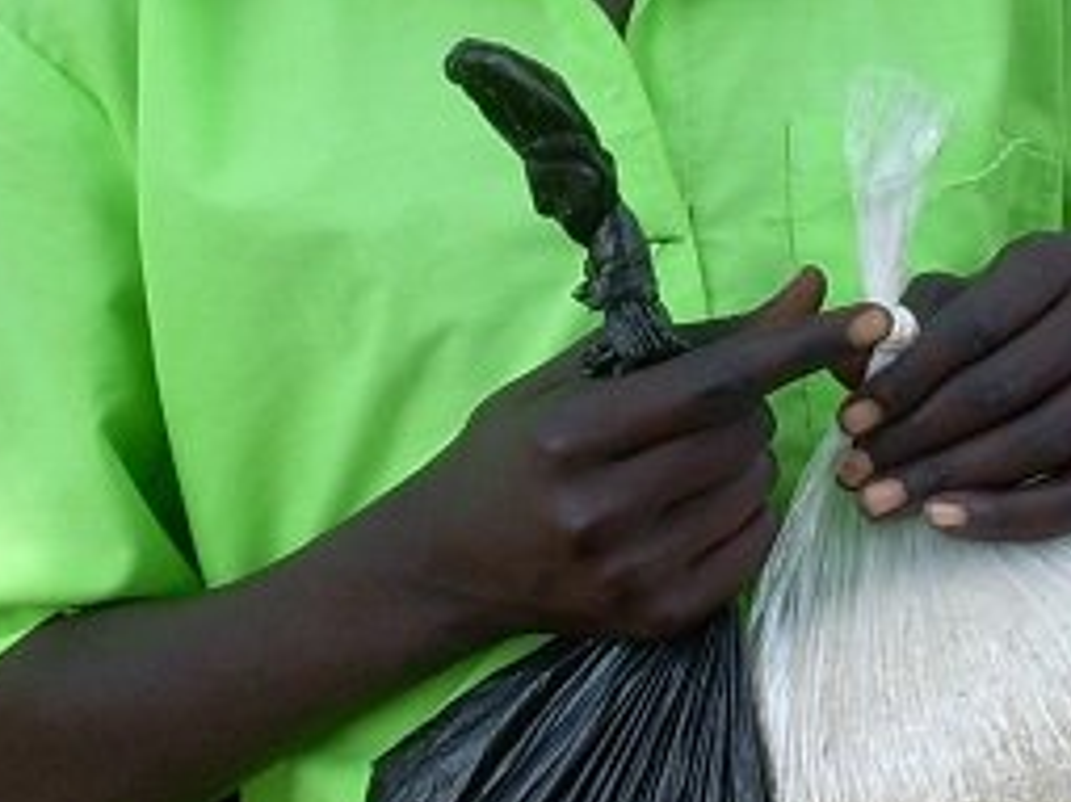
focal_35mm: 149
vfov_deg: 9.9
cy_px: 223
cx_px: 823
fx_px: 4608
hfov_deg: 13.2
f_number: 3.3
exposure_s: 1/250
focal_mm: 6.3
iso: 100
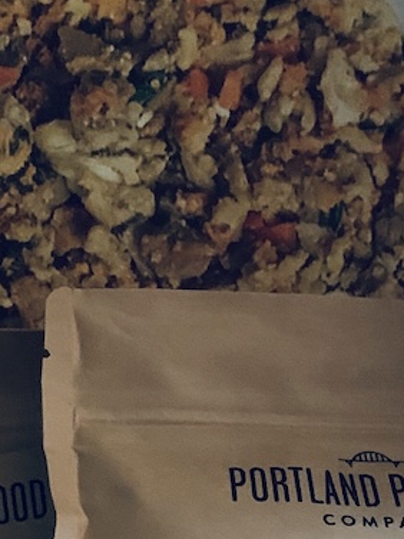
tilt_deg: -59.9
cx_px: 188
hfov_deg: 17.8
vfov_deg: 22.4
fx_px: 1292
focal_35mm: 83
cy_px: 578
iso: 800
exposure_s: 1/25
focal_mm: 4.25
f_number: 1.8
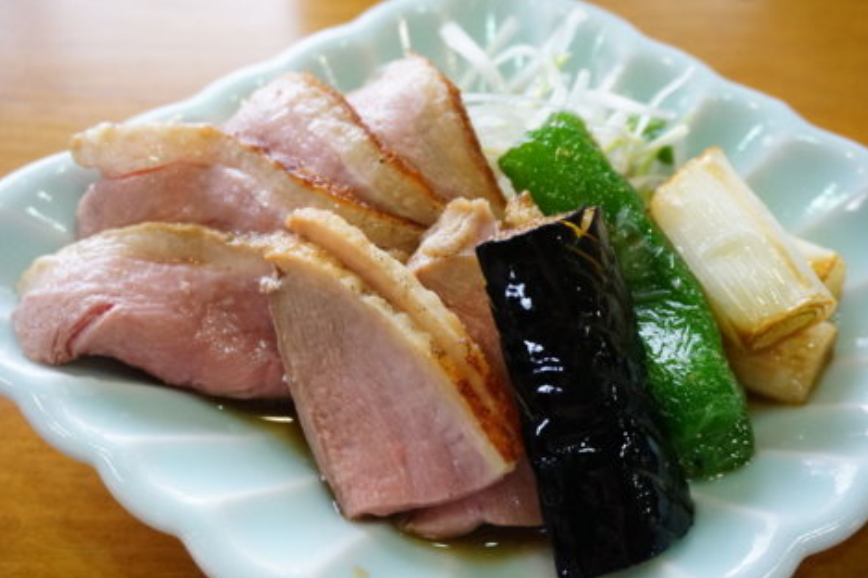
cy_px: 289
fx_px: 1108
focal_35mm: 46
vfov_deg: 29.2
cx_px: 429
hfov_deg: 42.8
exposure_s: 1/60
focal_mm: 30
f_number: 5
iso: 2000
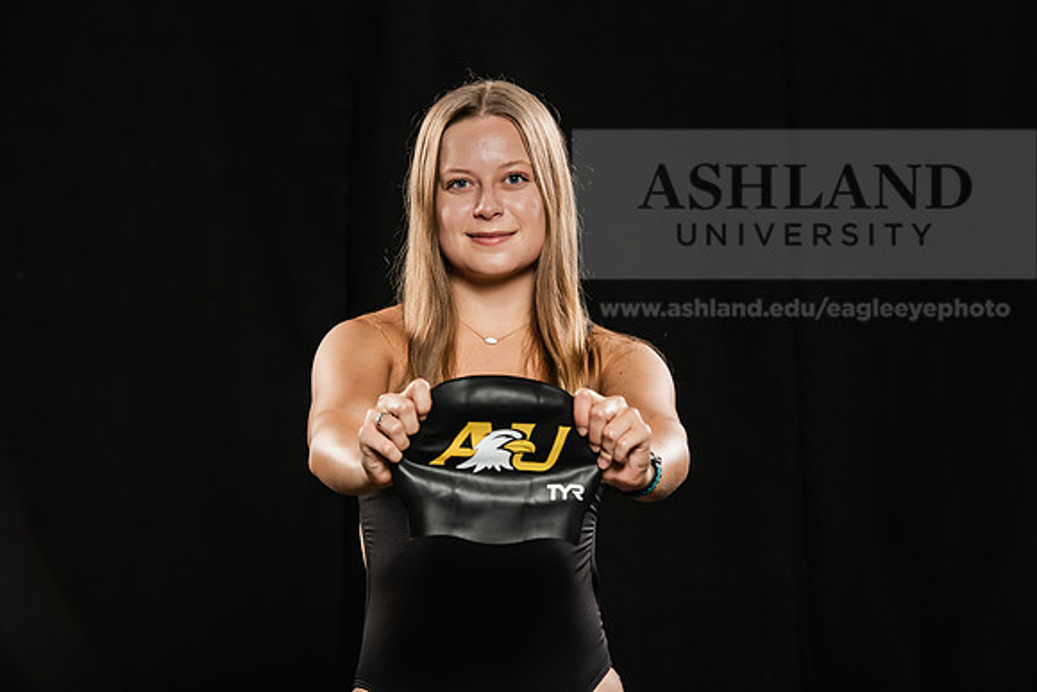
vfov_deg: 11.0
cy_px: 346
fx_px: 3601
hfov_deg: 16.4
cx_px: 518
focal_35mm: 125
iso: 400
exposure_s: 1/250
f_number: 6.3
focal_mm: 125
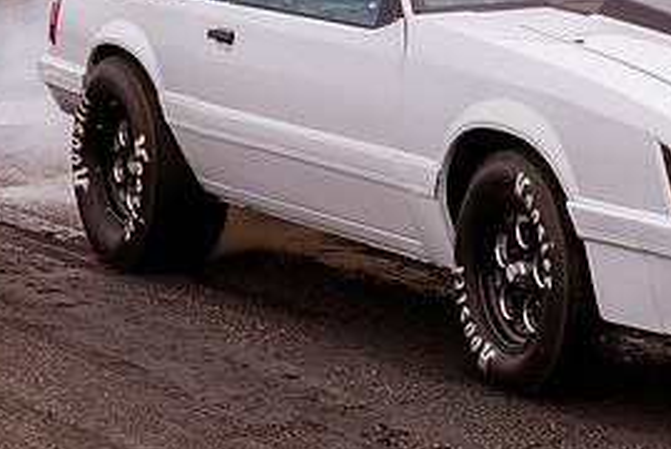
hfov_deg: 12.6
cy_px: 67
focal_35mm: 162
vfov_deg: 8.5
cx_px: 594
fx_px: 3023
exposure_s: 1/320
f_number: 11
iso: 200
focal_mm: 70
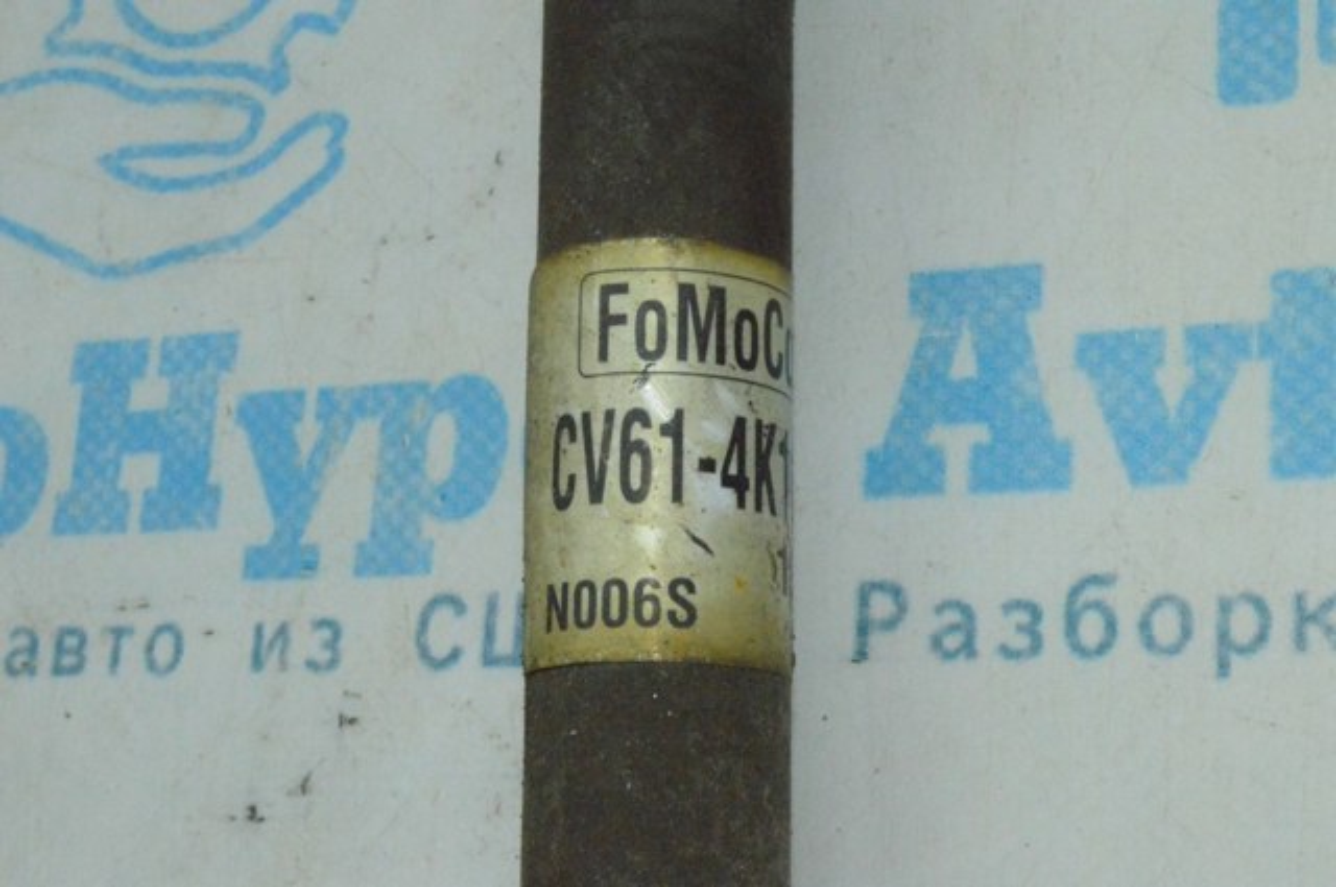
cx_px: 668
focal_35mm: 72
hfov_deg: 28.1
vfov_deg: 18.9
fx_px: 2669
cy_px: 444
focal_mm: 48
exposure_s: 1/80
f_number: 36
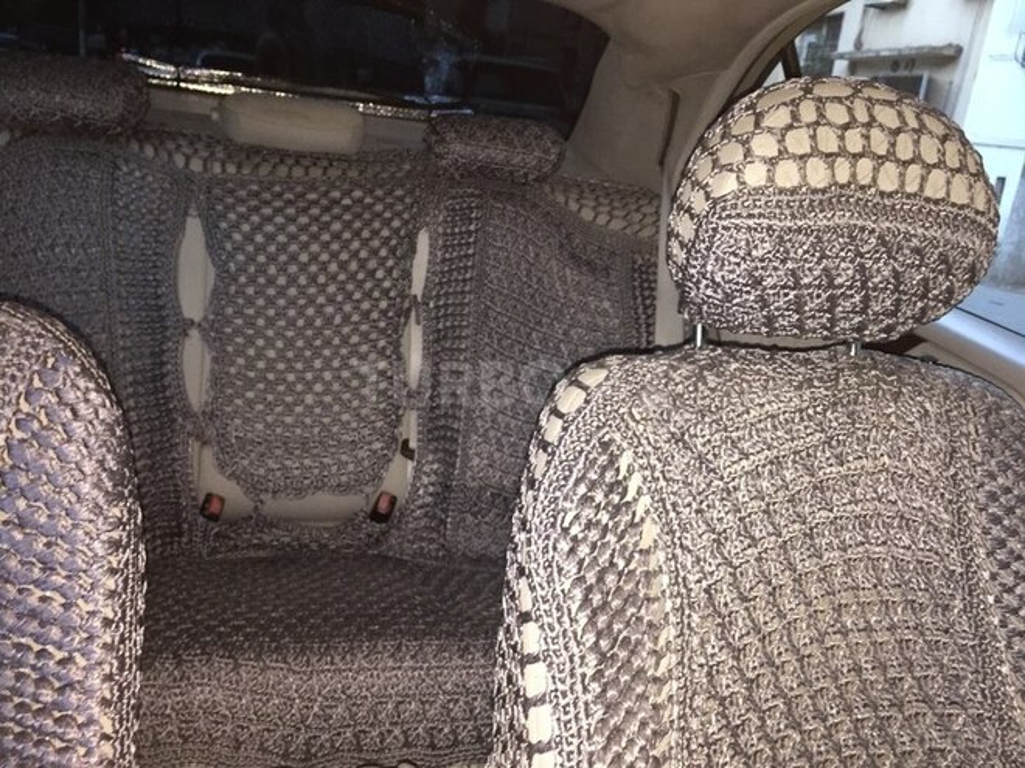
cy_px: 384
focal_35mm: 29
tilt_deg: -16.1
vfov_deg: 48.2
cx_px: 512
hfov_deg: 61.7
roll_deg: -7.7
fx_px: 859
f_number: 2.2
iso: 200
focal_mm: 4.15
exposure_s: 1/20
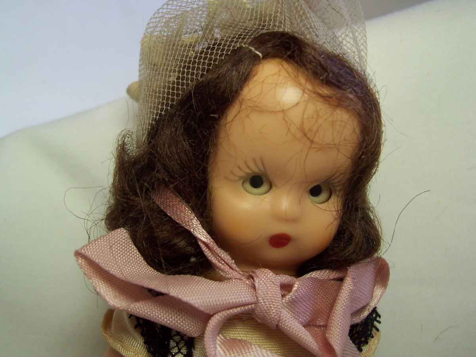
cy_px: 178
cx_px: 238
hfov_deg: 50.1
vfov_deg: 38.7
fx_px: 509
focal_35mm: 37
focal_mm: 5.6
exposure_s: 1/90
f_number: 2.8
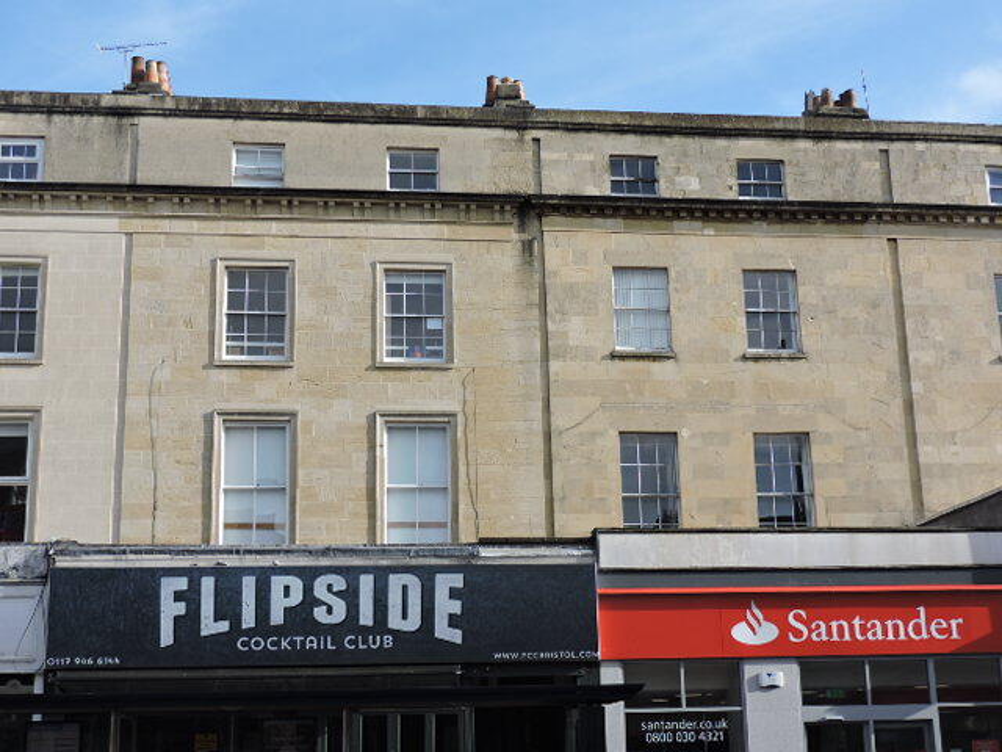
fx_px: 1447
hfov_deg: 38.2
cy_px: 376
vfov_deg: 29.1
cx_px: 501
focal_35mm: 50
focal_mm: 8.9
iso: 100
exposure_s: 1/640
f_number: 3.6
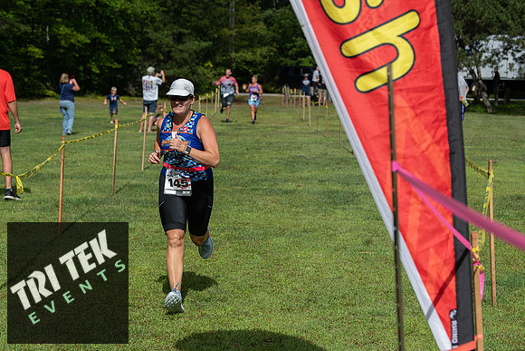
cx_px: 262
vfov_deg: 14.4
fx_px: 1386
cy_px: 176
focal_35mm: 95
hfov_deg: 21.5
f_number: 6.3
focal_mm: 95
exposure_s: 1/1250
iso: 200
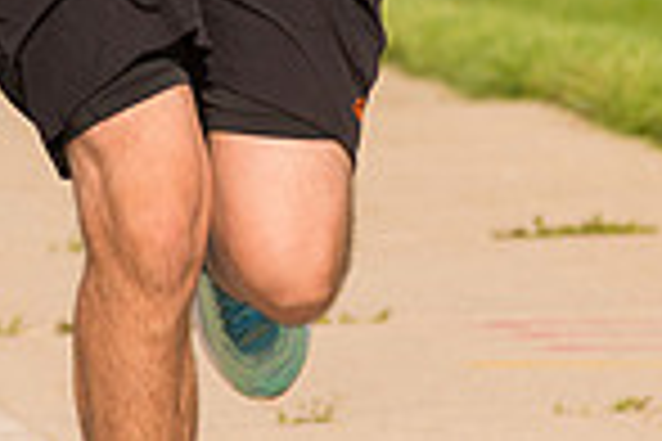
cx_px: 324
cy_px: -425
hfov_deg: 2.6
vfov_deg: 1.7
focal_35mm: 791
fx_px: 14544
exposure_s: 1/2000
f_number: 5.6
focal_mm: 200
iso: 400
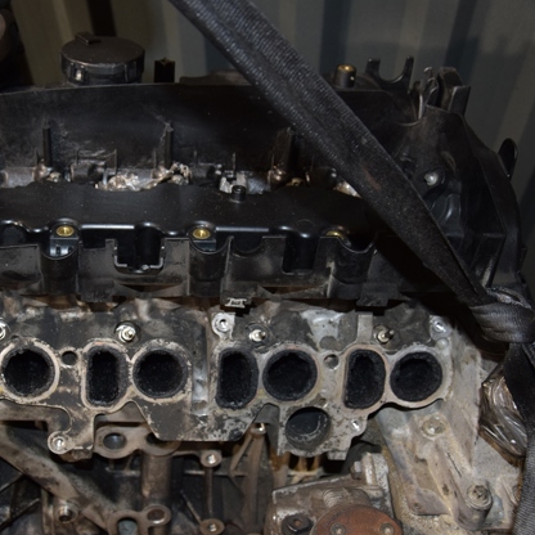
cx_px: 153
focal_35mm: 47
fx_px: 822
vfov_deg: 36.1
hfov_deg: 35.5
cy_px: 269
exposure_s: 1/60
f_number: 5
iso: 800
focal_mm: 24
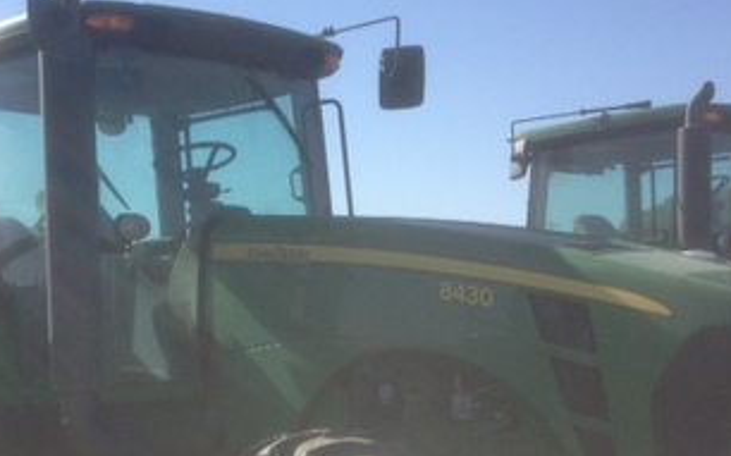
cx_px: 306
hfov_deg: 31.0
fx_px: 1314
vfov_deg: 19.4
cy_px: 392
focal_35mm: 66
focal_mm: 4.28
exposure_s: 1/1493
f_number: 2.4
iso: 64
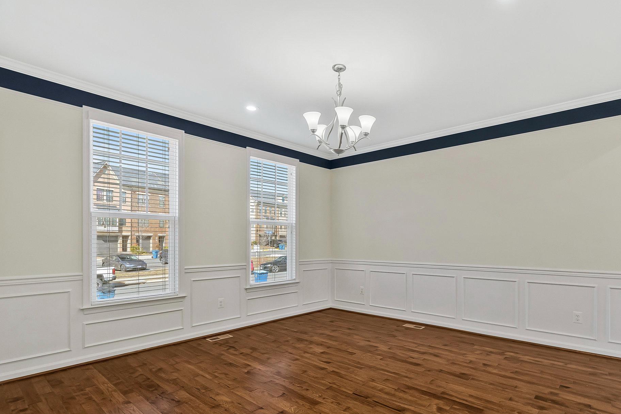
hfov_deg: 89.6
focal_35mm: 18
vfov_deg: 67.2
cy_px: 232
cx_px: 349
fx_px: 311
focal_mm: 16
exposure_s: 1/160
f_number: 7.1
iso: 1250
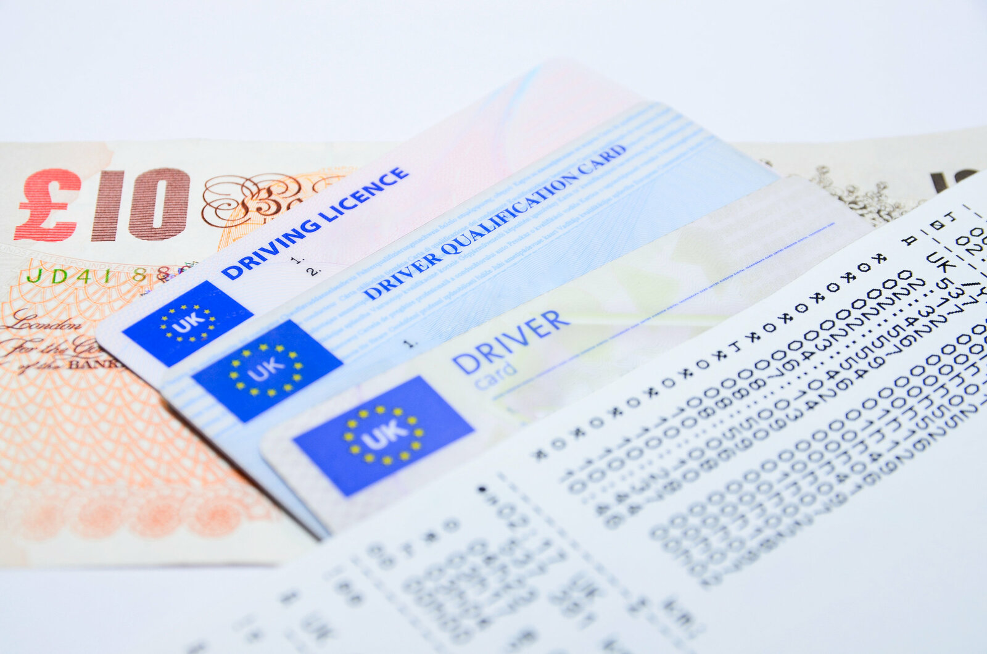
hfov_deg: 27.0
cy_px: 327
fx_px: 2052
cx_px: 494
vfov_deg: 18.1
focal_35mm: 75
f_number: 7.1
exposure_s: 1/50
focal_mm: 50
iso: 200
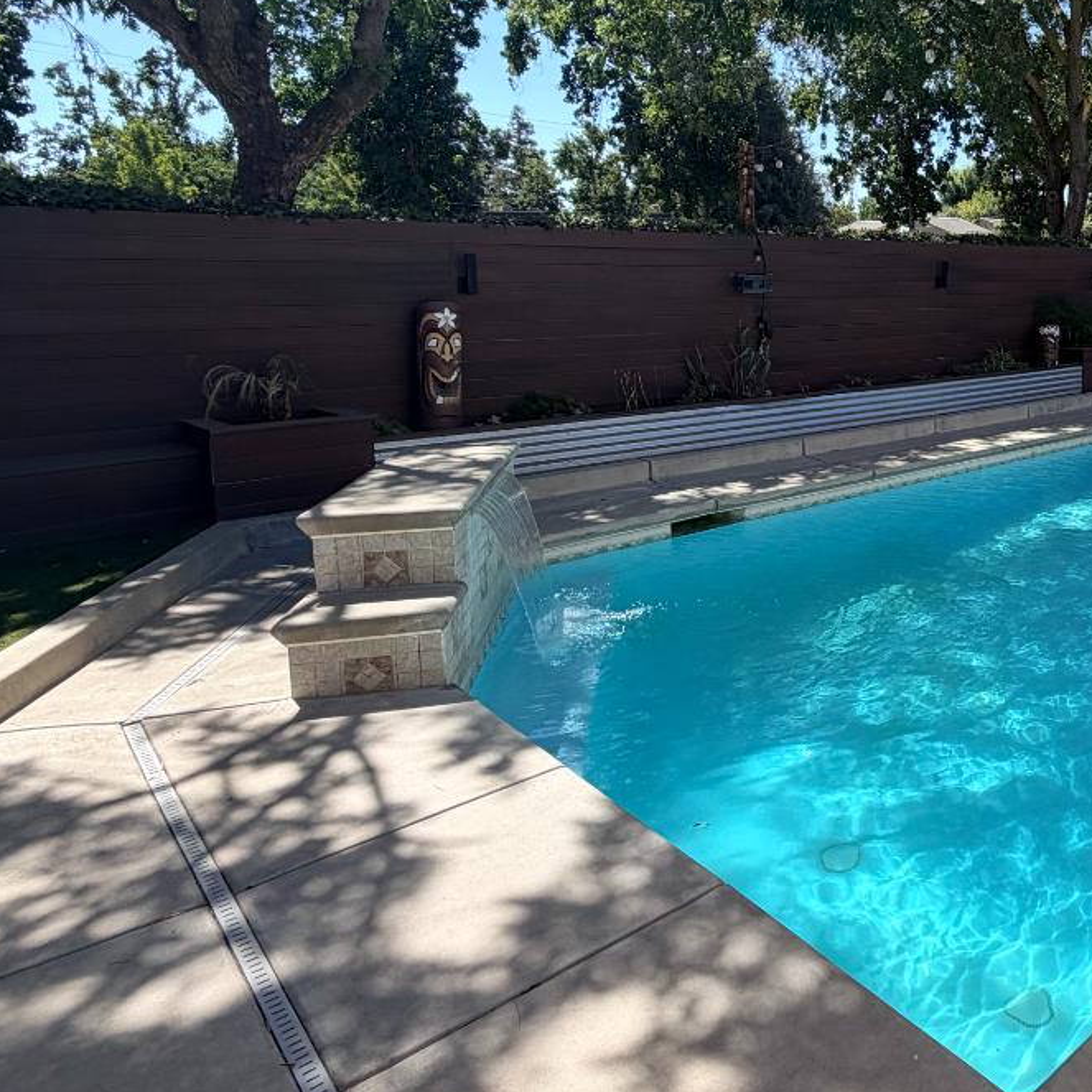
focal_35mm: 28
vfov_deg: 56.5
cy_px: 403
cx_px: 993
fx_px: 999
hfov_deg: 50.5
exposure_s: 1/770
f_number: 2.2
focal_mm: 2.22
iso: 40
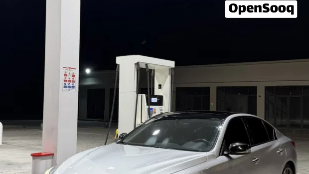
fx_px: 221
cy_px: 90
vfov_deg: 42.9
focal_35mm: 27
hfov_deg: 69.8
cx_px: 150
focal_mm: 6.76
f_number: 1.78
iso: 100
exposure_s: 1/100
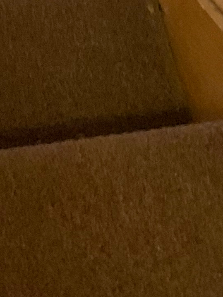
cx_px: -50
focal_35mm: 146
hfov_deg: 10.0
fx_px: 1253
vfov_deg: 10.5
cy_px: -523
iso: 640
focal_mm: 4.25
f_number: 1.8
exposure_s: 1/24
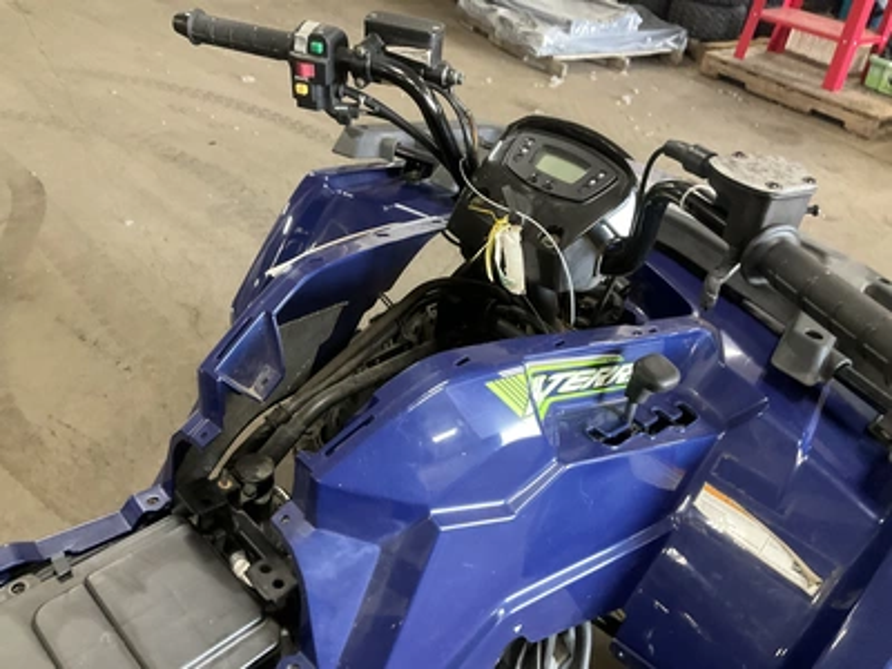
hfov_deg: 61.7
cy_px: 334
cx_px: 446
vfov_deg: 48.2
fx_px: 747
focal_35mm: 29
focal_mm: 3
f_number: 1.8
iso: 250
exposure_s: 1/40
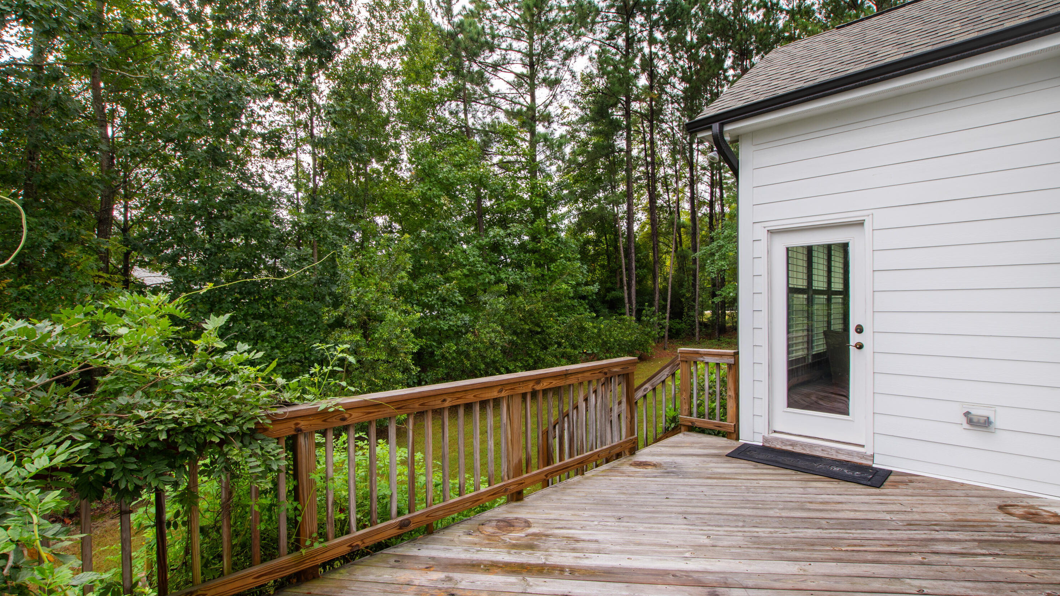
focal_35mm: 16
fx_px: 450
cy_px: 324
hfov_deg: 99.4
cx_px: 526
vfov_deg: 67.0
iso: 100
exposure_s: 1/30
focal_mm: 10
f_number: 9
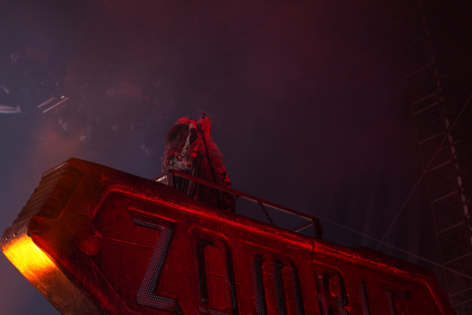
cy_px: 158
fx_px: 1377
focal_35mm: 105
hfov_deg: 19.5
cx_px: 236
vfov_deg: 13.0
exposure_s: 1/125
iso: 1000
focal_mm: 105
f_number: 4
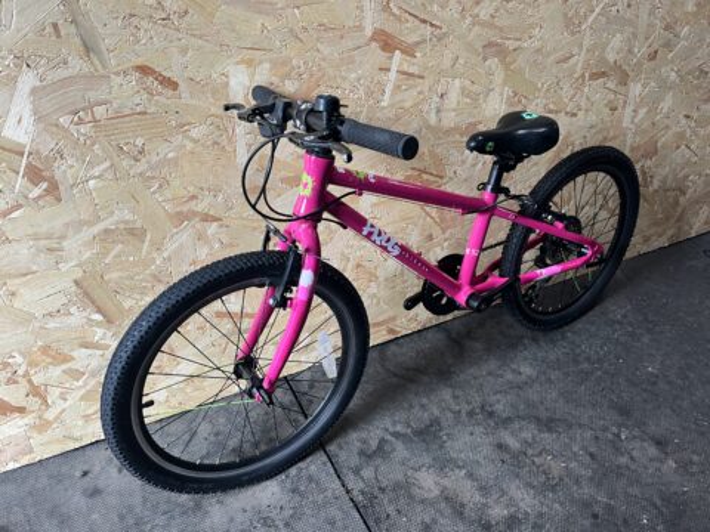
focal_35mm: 26
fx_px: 533
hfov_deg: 67.3
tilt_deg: -34.8
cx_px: 355
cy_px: 266
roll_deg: -3.0
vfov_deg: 53.1
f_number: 1.6
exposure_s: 1/74
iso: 125
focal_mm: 5.1
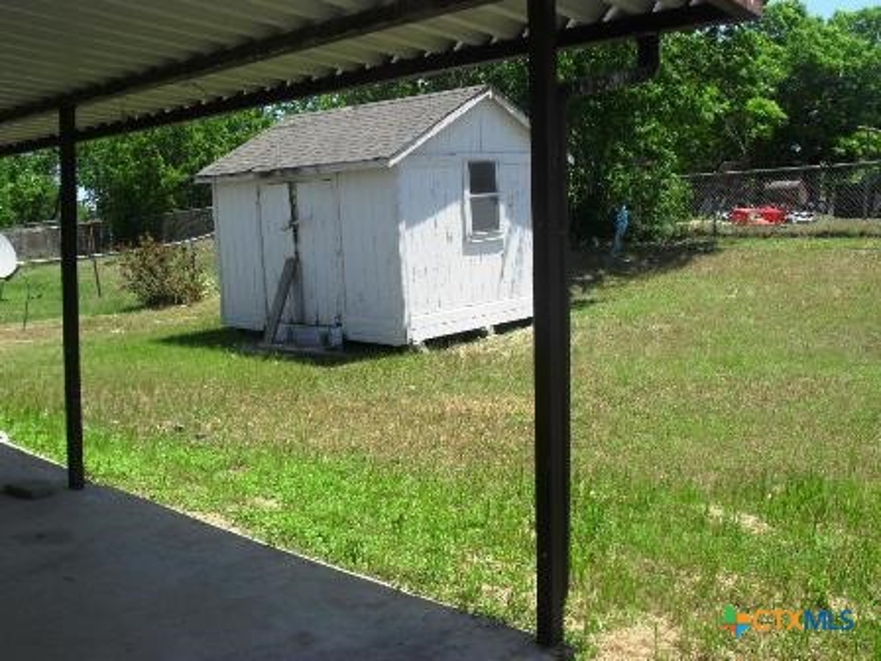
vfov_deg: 40.7
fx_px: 891
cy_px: 330
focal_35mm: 35
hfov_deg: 52.6
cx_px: 440
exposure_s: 1/250
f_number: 8.4
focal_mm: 6.3
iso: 100
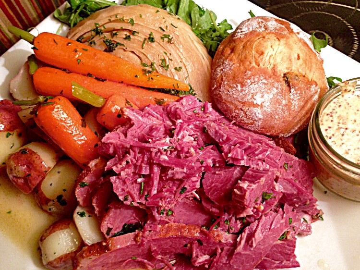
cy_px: 135
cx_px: 180
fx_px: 343
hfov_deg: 55.4
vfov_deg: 42.9
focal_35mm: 33
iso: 125
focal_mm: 4.12
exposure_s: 1/20
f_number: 2.4
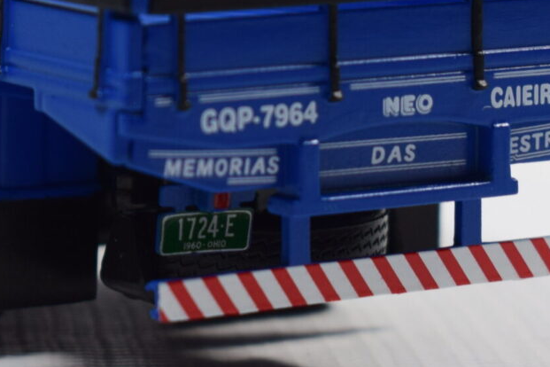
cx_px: -55
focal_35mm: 232
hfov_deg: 8.8
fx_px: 3544
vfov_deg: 5.9
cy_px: -90
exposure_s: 1/50
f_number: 8
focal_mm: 50
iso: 400
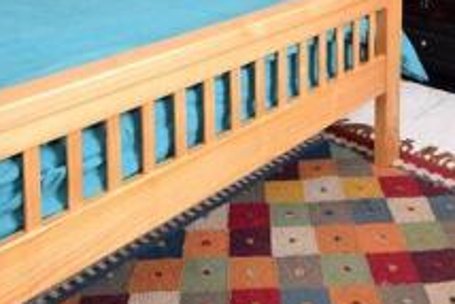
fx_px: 582
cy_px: -154
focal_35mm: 46
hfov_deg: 42.7
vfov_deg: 23.4
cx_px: 202
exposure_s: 1/50
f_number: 8
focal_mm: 10
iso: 400
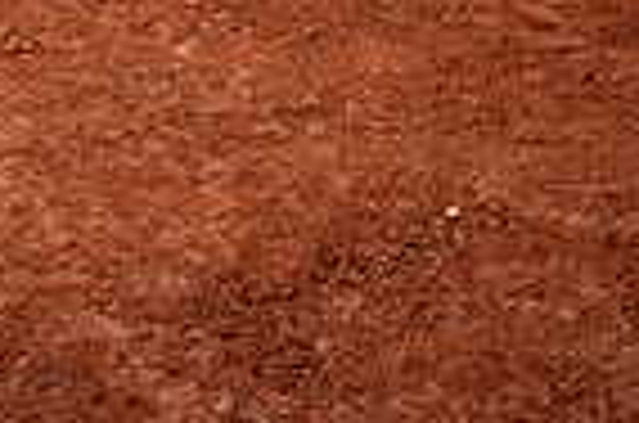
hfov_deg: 18.9
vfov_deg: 10.9
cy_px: -544
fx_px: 1913
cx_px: 212
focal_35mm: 108
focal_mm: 34
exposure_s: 1/250
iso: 250
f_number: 11
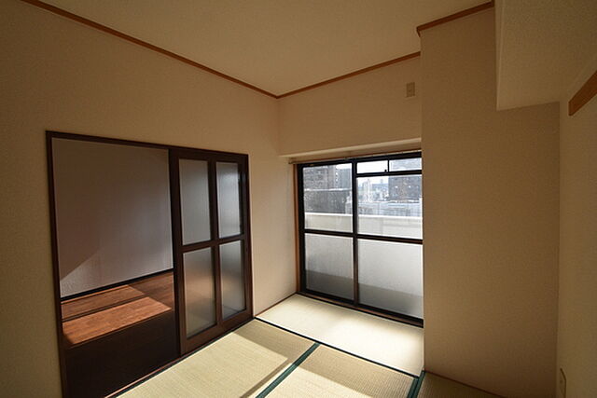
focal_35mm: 15
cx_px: 298
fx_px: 249
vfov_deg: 77.4
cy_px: 199
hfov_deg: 100.4
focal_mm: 10
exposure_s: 1/250
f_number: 6.3
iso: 200
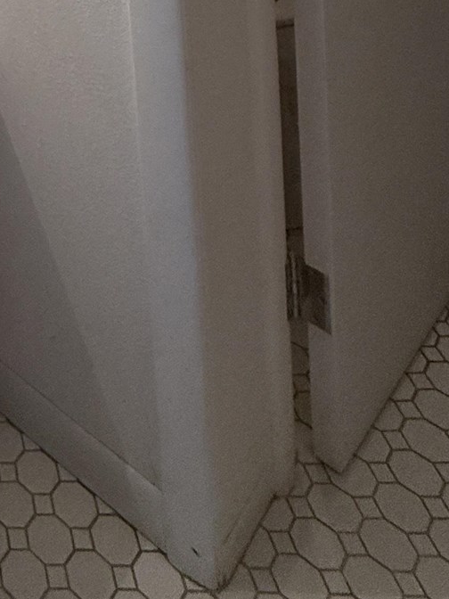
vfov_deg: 27.8
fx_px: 830
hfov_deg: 24.2
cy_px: -286
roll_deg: +7.3
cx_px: -214
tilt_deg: -7.6
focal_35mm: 48
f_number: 2.2
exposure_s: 1/120
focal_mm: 2.22
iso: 200
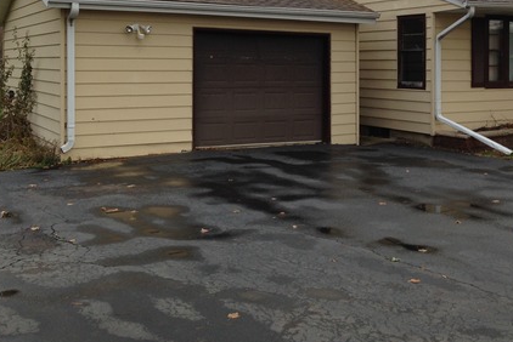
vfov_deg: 25.6
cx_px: 314
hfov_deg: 38.0
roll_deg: -0.6
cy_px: 69
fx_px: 741
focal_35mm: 52
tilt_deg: -1.3
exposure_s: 1/170
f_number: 2.4
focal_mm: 4.12
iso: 50
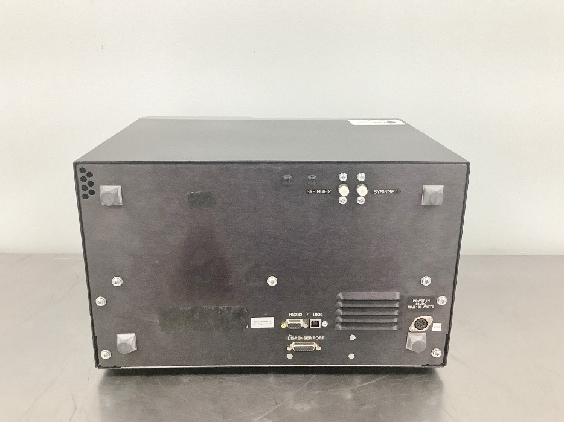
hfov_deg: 54.0
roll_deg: -1.1
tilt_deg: -20.6
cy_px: 230
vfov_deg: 41.7
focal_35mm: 34
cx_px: 274
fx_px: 554
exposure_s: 1/50
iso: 200
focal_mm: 3.3
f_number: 2.4
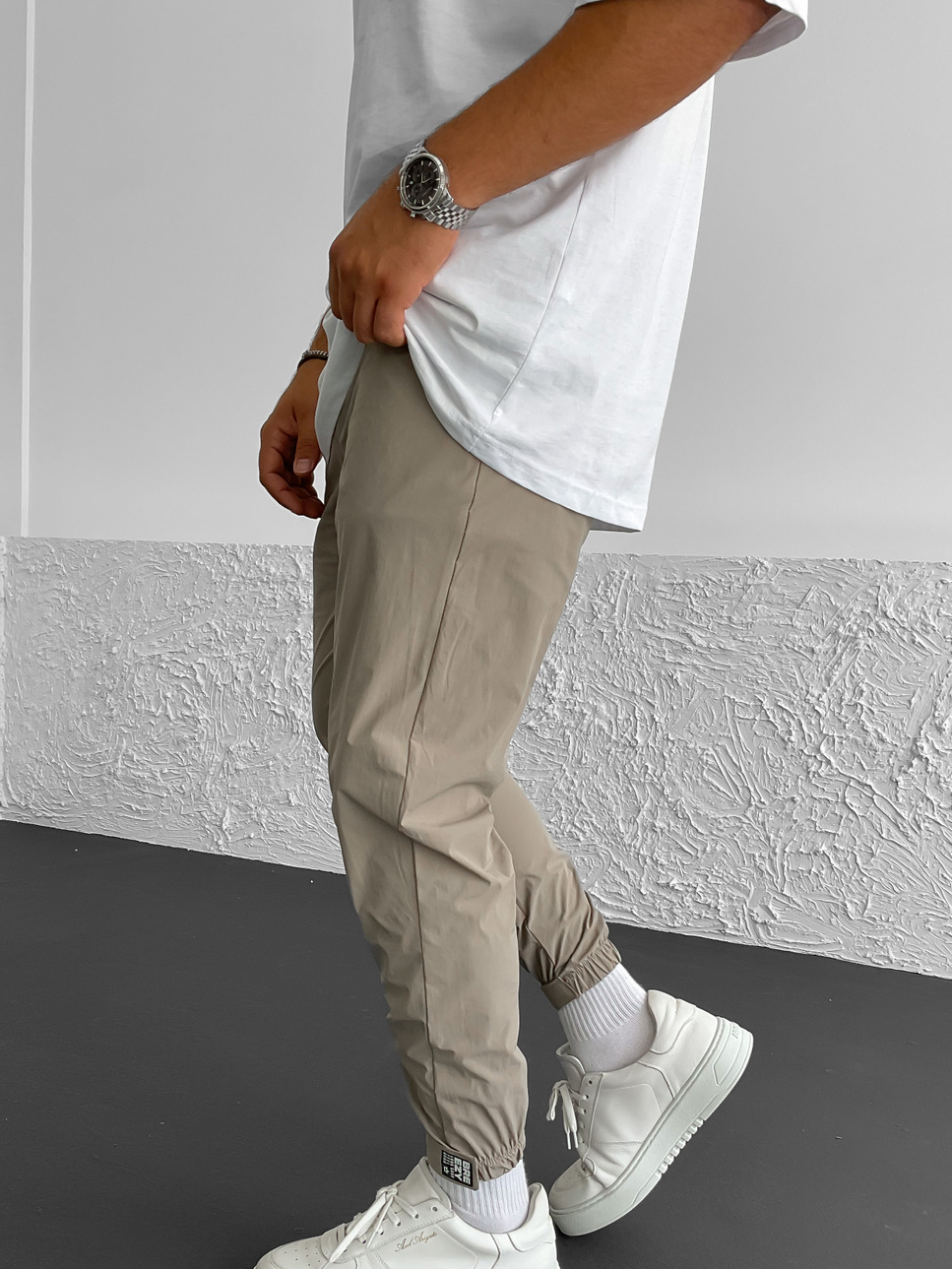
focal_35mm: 36
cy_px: 776
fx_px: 1320
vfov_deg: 50.9
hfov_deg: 39.6
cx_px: 414
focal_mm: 3
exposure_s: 1/120
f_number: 1.8
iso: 20
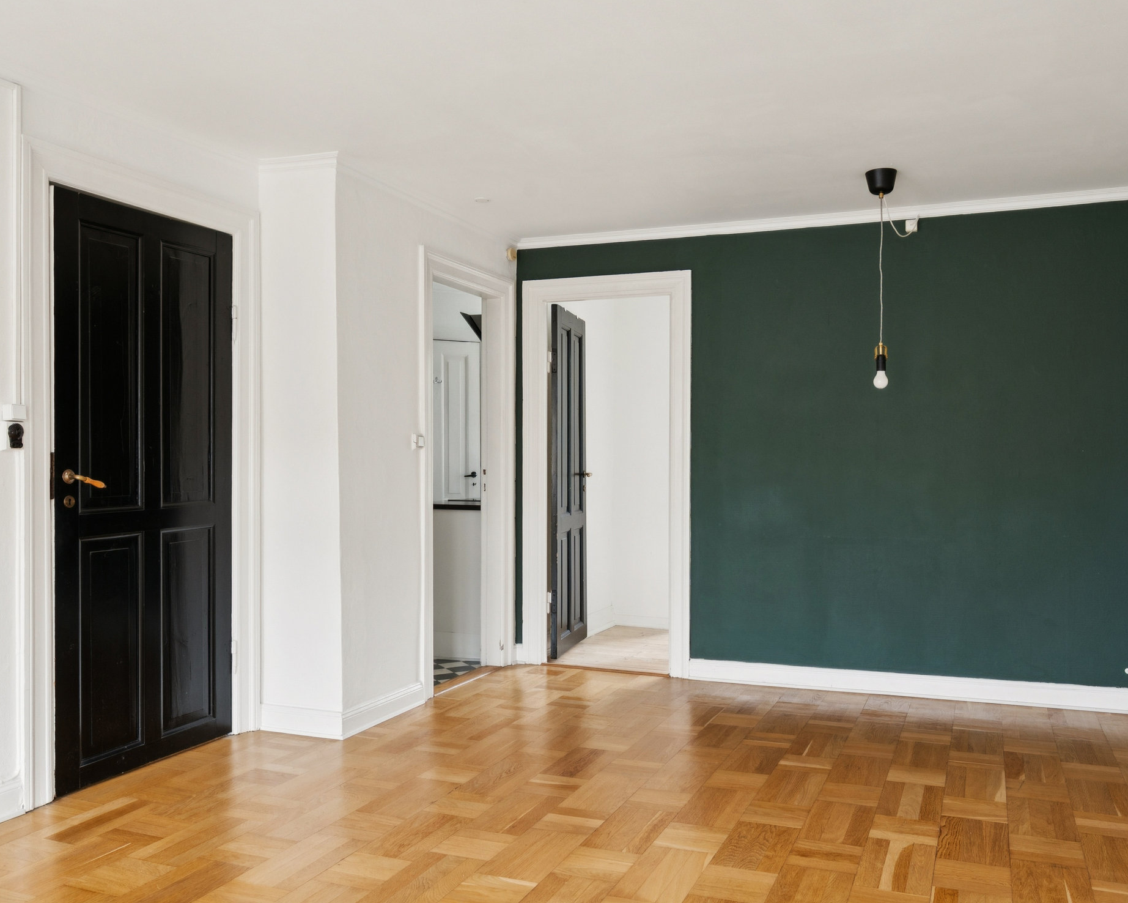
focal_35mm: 29
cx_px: 595
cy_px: 507
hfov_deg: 60.4
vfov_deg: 49.9
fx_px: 968
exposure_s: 1/25
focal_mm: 19
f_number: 9
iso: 640
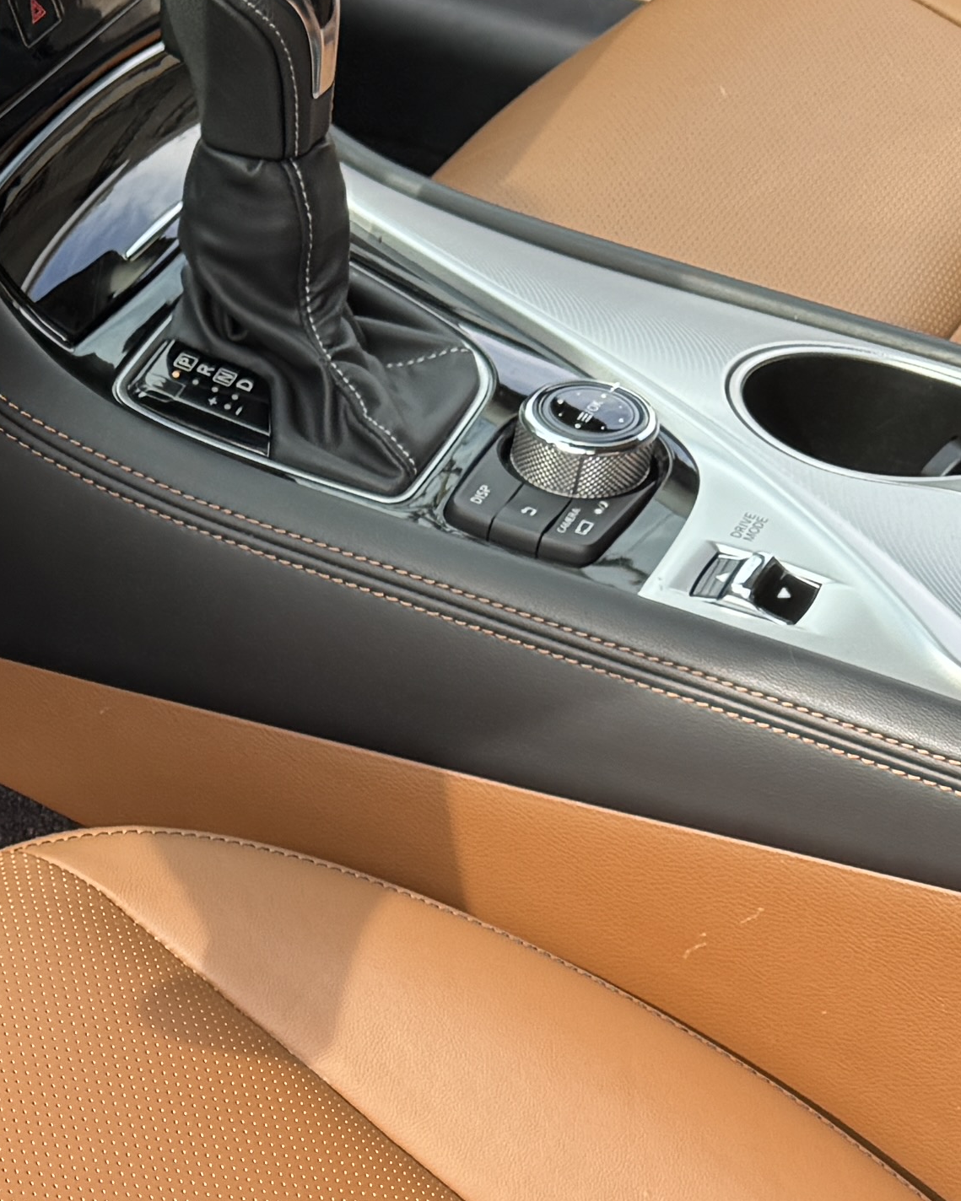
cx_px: -516
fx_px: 3342
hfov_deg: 15.1
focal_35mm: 94
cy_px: 1311
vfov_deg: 19.5
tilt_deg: -47.1
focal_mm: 6.76
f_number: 1.78
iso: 80
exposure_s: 1/397
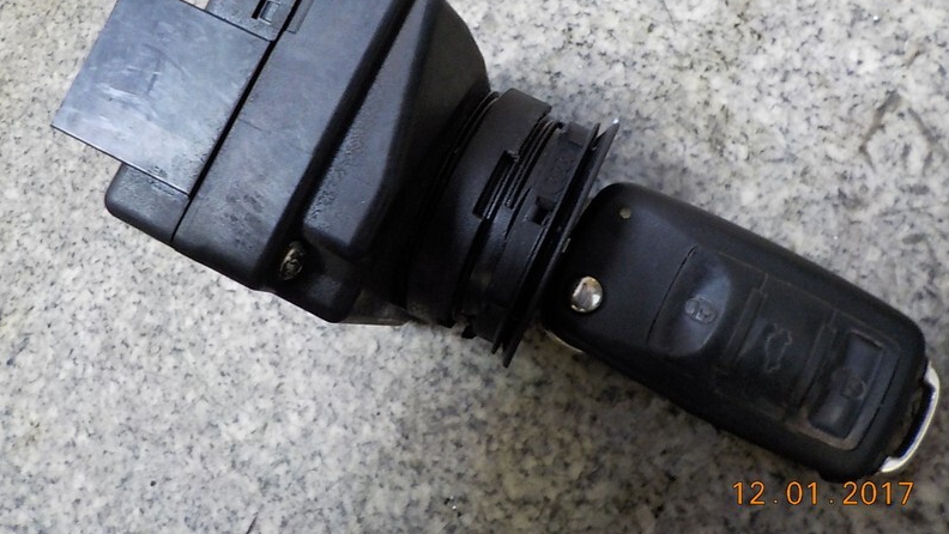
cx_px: 477
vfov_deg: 35.5
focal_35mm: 33
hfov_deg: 59.5
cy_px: 210
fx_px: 831
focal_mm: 4.1
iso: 400
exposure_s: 1/8
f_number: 3.3
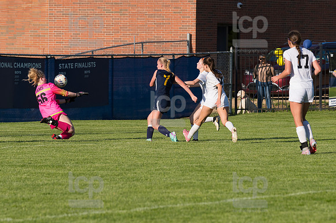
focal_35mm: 300
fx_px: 2798
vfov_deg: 4.6
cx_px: 168
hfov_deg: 6.9
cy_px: 112
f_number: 5.6
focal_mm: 200
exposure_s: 1/1600
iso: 250
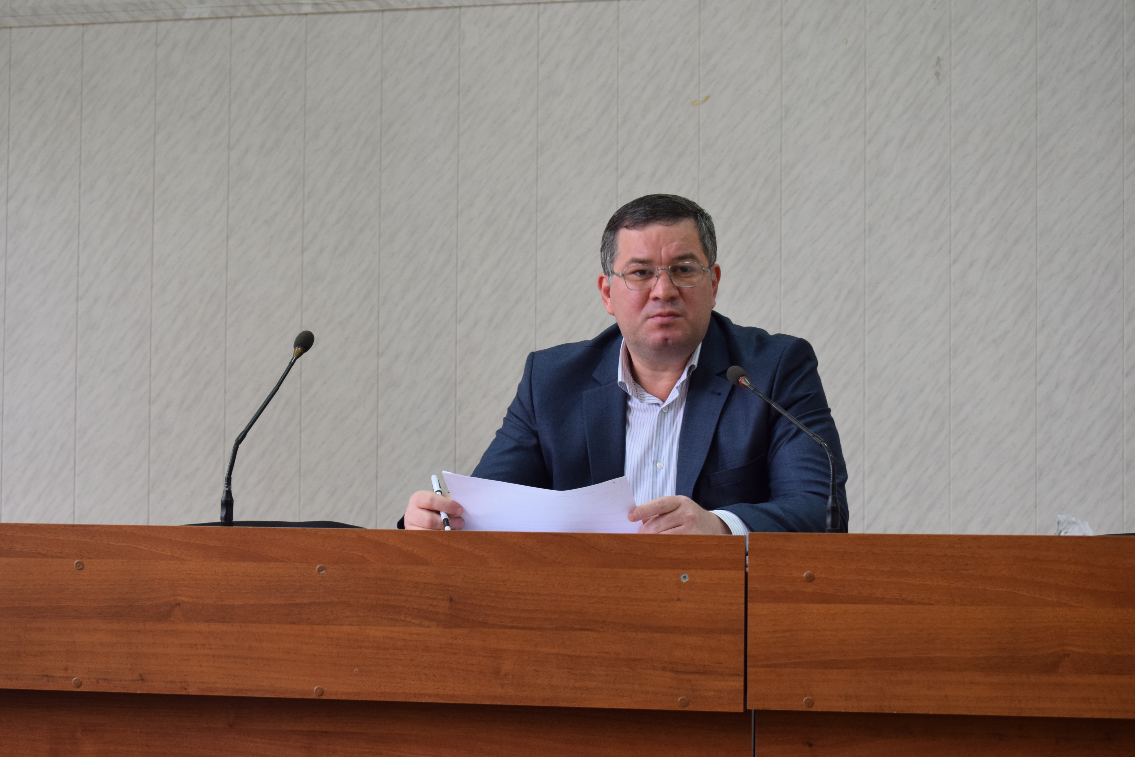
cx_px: 568
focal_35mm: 82
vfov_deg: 16.6
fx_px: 2602
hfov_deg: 24.6
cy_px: 378
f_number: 5.6
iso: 640
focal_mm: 55
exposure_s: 1/30
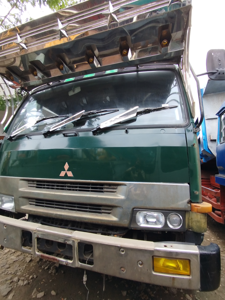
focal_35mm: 15
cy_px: 150
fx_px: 130
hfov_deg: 81.7
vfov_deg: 98.2
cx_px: 112
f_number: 2.2
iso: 50
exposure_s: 1/249
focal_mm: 1.65
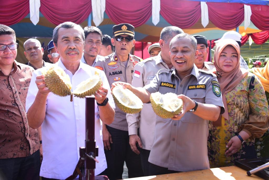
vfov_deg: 31.9
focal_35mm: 42
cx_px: 134
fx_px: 314
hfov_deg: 46.4
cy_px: 90
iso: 320
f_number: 5.6
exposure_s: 1/250
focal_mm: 42
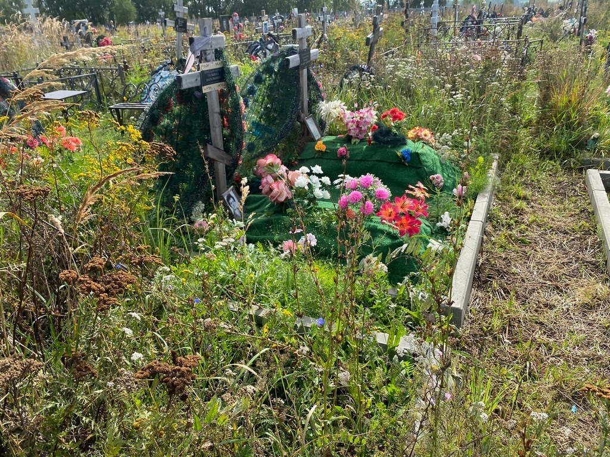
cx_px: 305
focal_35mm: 26
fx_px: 458
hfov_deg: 67.3
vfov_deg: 53.1
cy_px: 228
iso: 32
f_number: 1.8
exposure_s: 1/934
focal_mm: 4.25
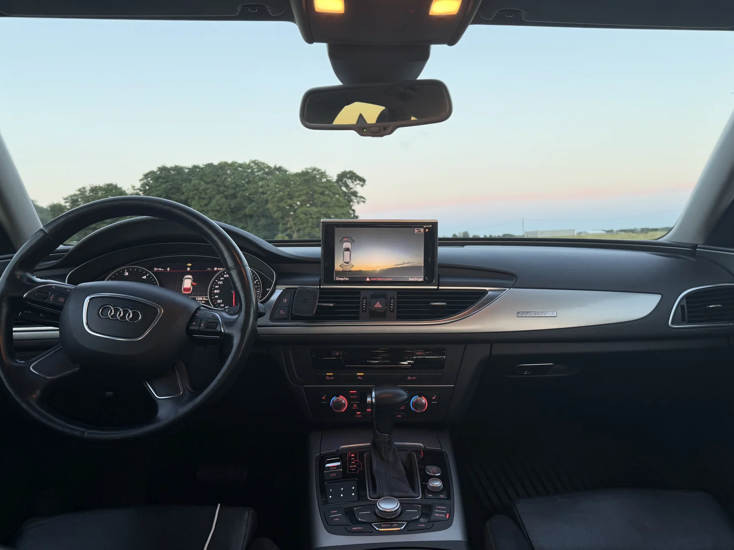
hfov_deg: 63.4
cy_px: 291
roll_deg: +2.6
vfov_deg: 49.7
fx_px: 594
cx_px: 397
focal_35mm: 28
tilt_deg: -4.5
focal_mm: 6.76
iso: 100
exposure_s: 1/120
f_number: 1.78
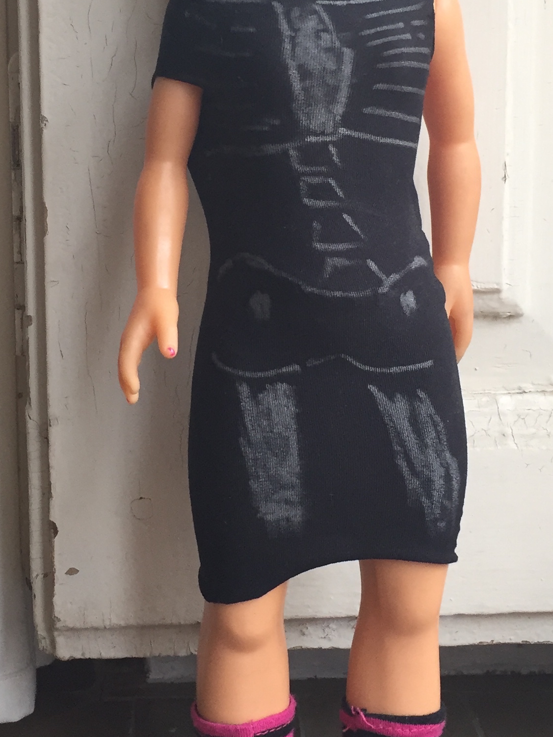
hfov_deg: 23.3
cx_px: 241
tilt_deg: -6.9
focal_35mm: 63
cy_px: 262
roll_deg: +0.5
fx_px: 1342
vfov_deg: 30.5
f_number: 2.2
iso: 50
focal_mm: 4.15
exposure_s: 1/33
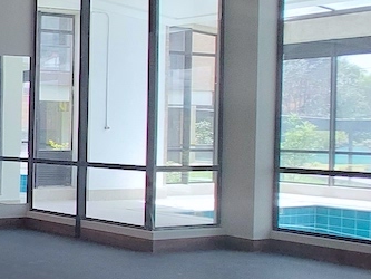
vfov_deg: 29.0
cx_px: -340
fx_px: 536
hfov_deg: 20.6
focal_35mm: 50
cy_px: 107
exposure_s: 1/198
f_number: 2.2
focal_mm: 1.74
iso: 50
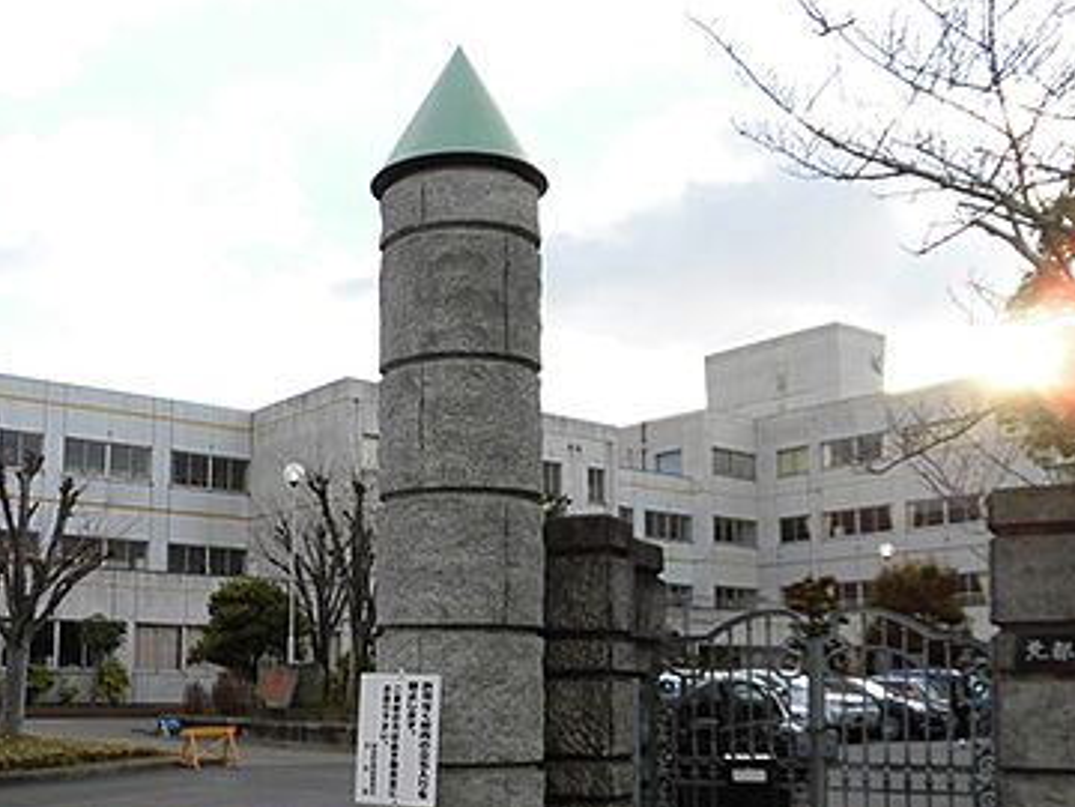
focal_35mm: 40
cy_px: 568
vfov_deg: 35.4
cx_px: 382
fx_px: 1242
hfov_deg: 46.3
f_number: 3.1
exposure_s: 1/640
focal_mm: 4.3
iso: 100
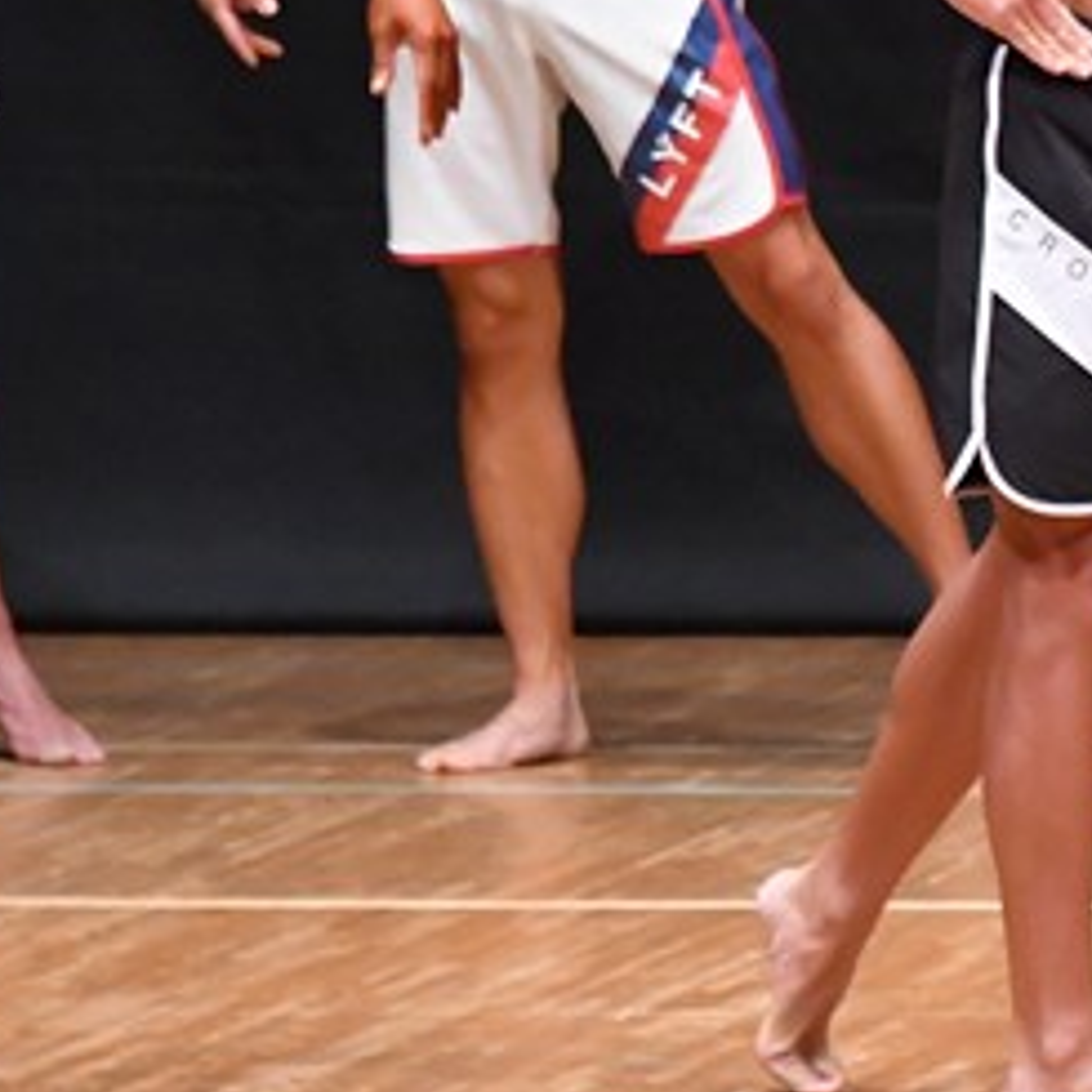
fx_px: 25875
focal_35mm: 725
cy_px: 209
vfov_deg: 2.4
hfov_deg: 2.4
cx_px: 1589
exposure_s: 1/400
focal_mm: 180
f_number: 5.6
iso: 8000
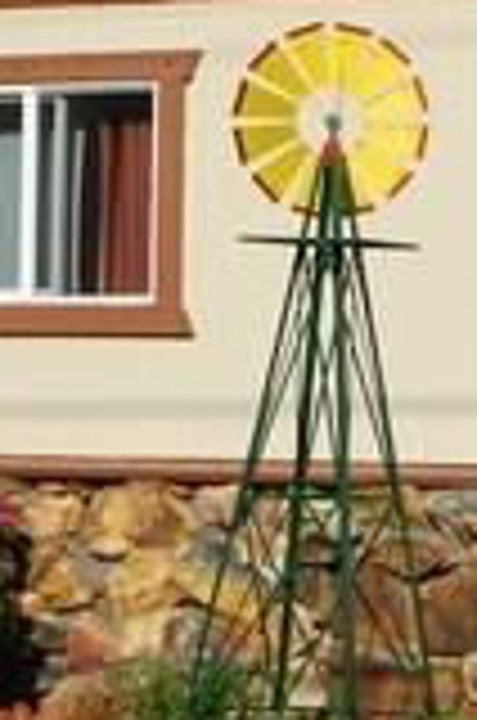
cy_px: 382
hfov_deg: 6.9
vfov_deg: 10.5
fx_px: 3912
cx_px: 608
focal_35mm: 196
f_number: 10.2
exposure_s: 1/160
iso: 80
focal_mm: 8.4
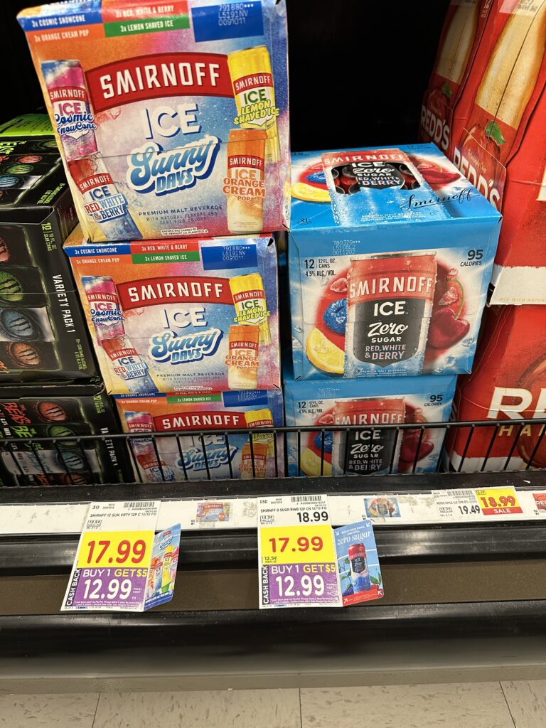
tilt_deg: -34.7
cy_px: 364
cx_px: 273
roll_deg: +3.0
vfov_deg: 71.6
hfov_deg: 56.8
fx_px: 505
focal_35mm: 24
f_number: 1.78
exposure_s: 1/121
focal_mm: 6.86
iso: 200
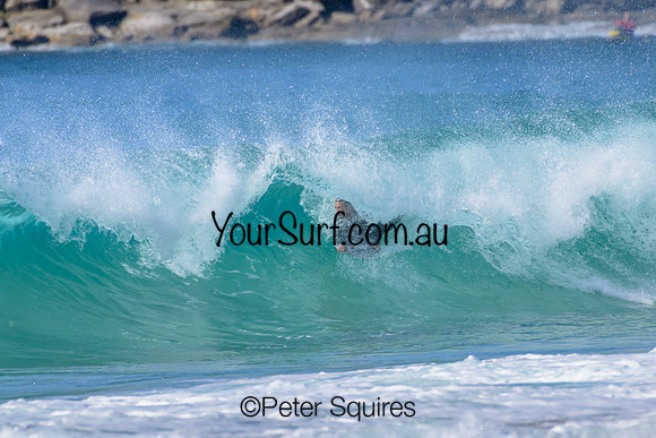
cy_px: 219
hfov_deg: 2.1
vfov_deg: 1.4
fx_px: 18226
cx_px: 328
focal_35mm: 1000
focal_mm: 1000
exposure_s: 1/2000
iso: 1250
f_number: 11
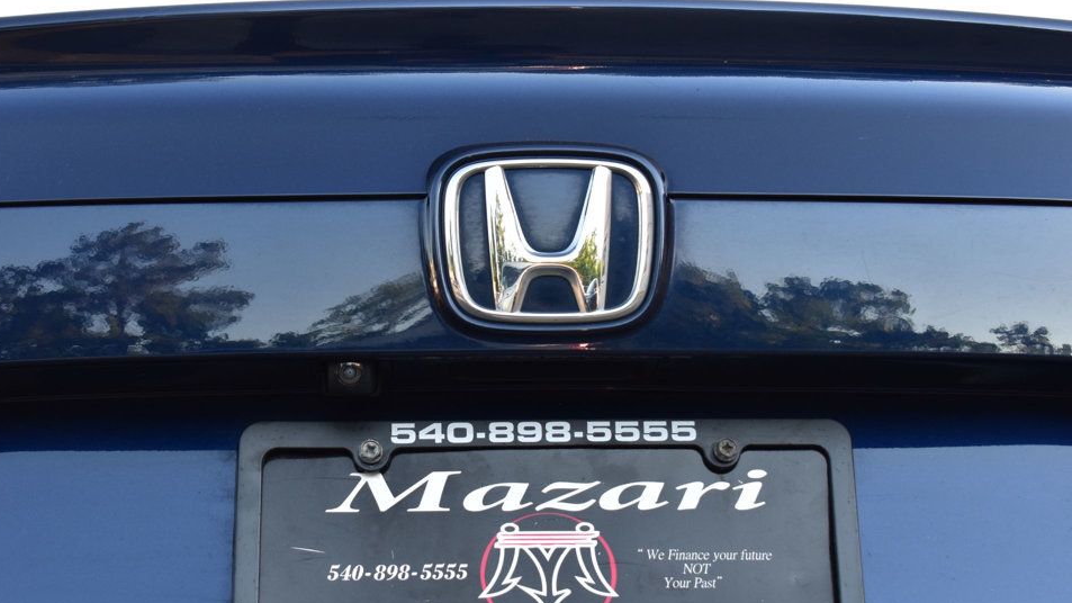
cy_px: 380
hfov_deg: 26.2
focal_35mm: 81
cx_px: 559
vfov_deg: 14.9
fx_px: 2302
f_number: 9
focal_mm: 48
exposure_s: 1/80
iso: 400
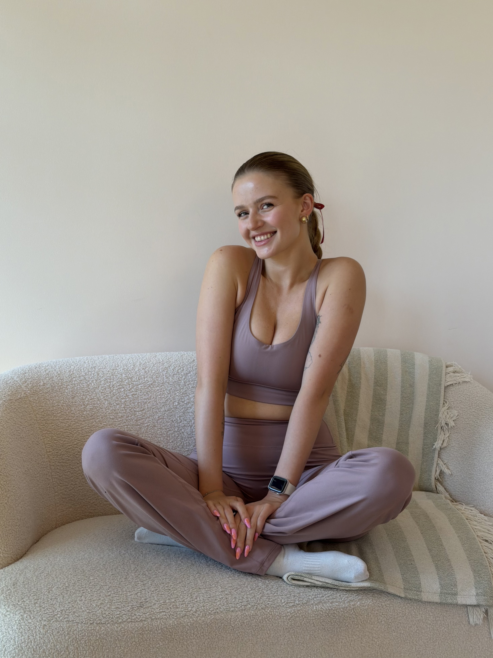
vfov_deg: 39.7
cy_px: 329
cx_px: 246
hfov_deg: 30.3
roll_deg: -1.0
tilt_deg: -5.6
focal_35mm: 48
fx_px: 911
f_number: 1.78
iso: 64
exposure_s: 1/50
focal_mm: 6.76
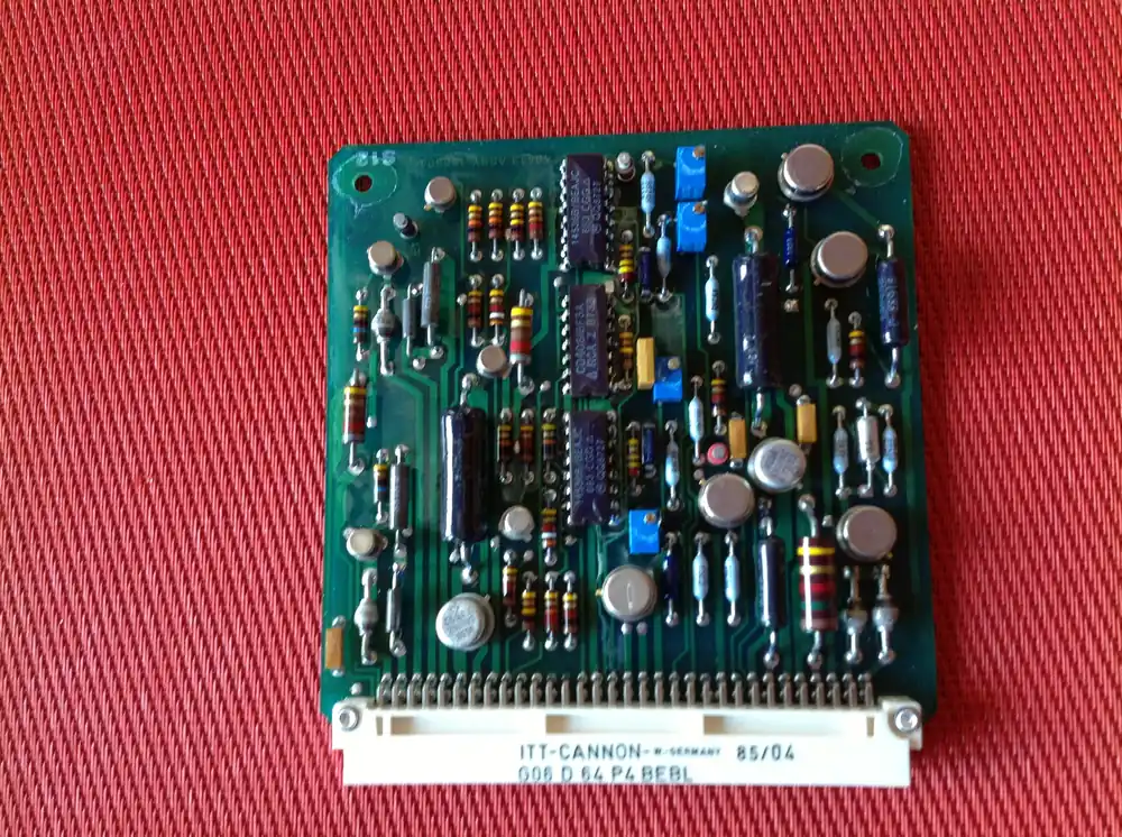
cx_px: 561
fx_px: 1132
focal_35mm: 35
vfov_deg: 40.6
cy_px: 418
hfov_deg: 52.7
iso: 160
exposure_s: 1/15
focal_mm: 4.28
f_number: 2.4
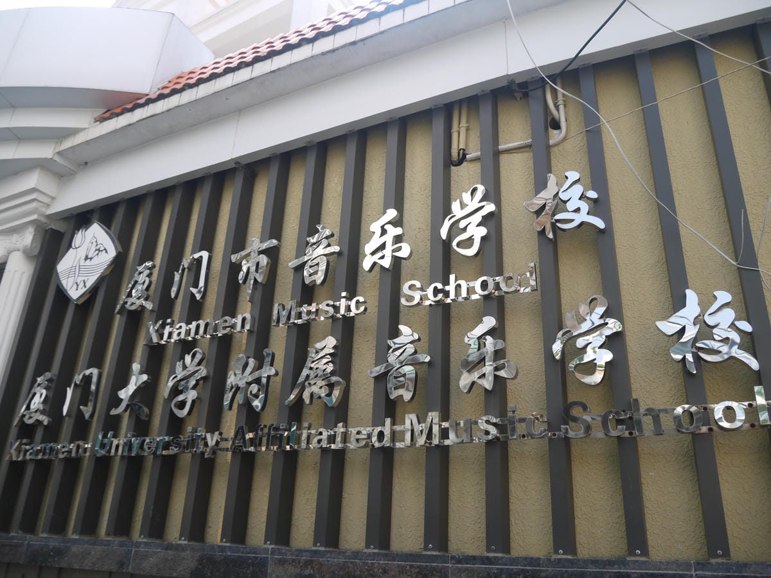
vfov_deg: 49.7
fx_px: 624
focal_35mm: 28
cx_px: 386
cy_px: 289
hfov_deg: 63.4
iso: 160
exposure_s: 1/250
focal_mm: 14
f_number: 5
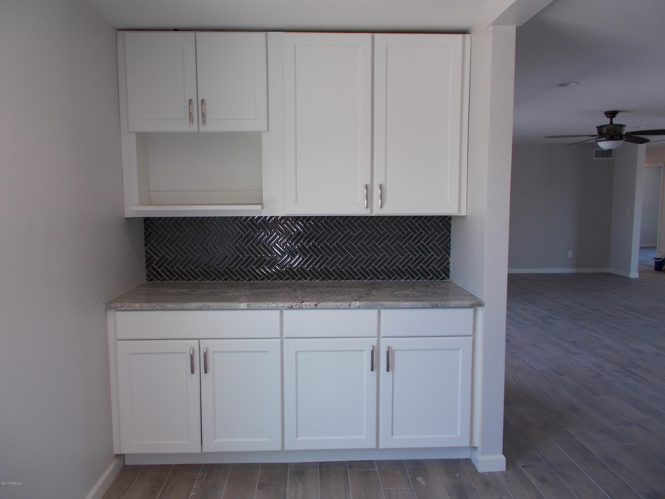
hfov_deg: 67.3
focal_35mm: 26
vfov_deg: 53.1
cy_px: 250
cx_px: 332
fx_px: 499
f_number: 3.2
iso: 80
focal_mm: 4.6
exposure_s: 1/40
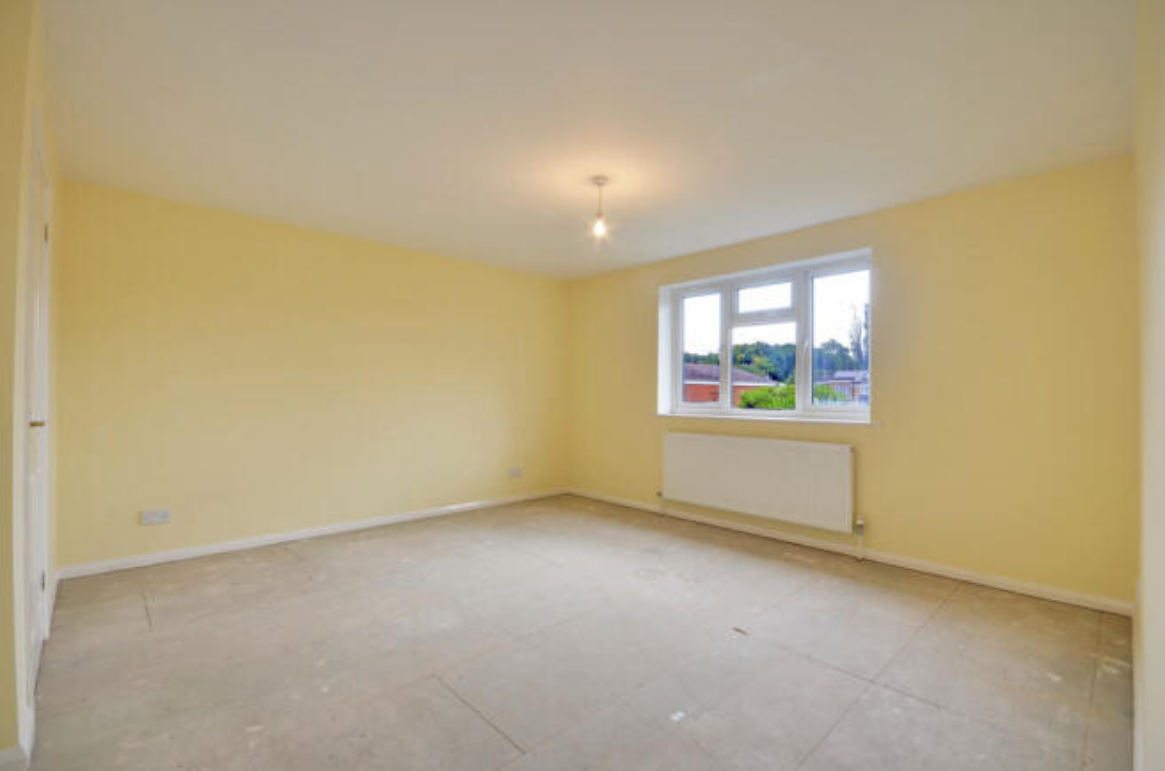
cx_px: 582
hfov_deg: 95.1
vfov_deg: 71.8
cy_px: 386
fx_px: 533
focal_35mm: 16
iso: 100
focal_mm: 11
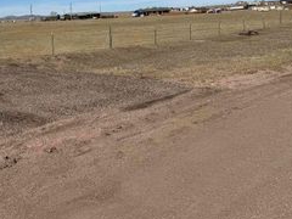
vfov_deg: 28.7
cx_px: 29
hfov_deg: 35.9
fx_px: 422
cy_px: 54
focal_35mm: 50
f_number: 1.78
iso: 80
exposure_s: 1/10309
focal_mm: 6.76
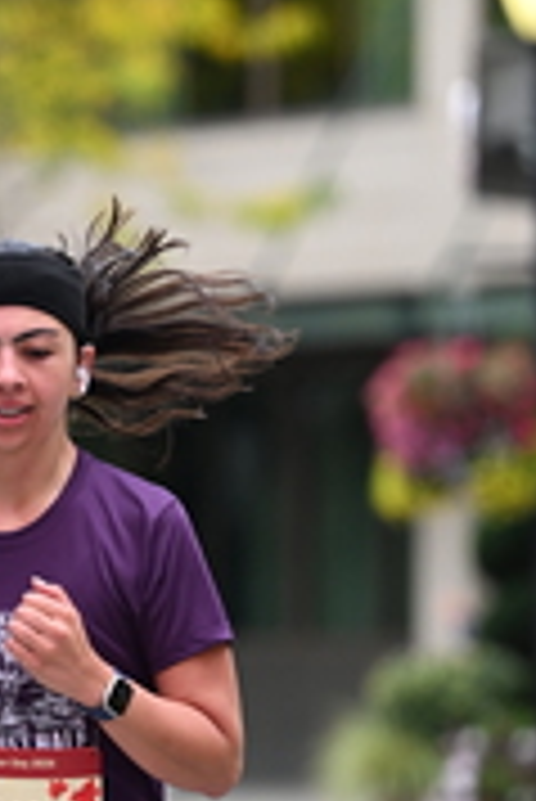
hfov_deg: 2.7
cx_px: -124
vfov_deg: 4.0
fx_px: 11345
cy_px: 562
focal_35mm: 509
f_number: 2.8
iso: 640
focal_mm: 165
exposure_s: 1/1600
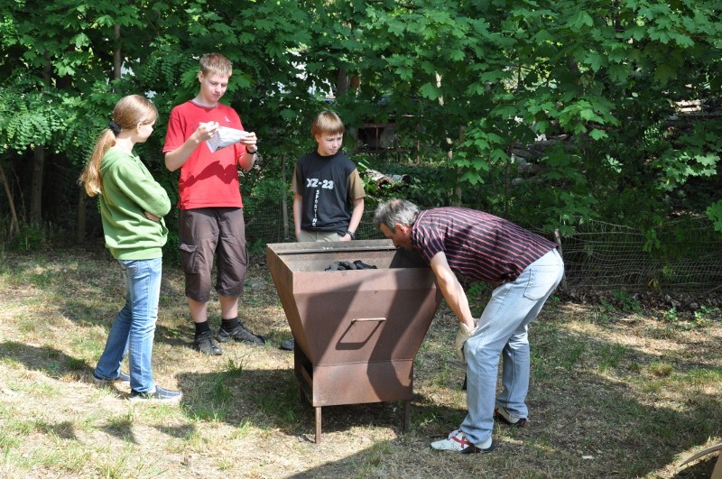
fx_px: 1021
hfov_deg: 38.9
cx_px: 361
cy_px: 240
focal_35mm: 51
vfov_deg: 26.4
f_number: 8
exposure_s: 1/250
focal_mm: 34
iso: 400
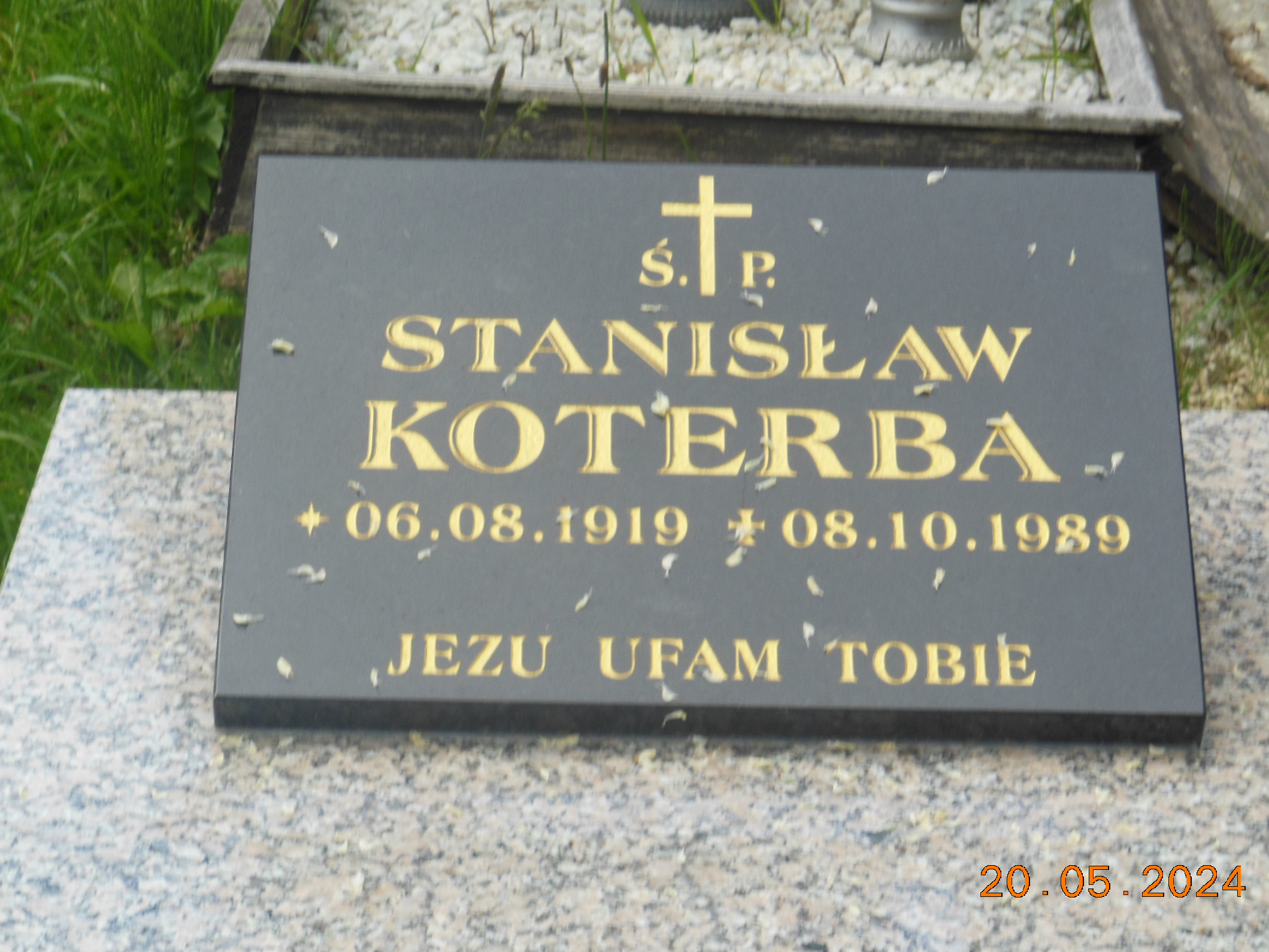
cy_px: 472
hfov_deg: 16.6
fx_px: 4362
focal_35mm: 119
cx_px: 620
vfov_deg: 12.4
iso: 125
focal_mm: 19.7
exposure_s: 1/200
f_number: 4.8
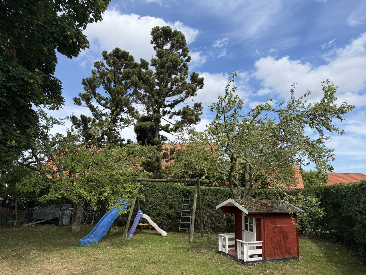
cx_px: 183
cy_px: 138
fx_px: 254
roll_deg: -1.3
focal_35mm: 24
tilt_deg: +11.1
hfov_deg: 71.6
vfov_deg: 56.8
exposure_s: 1/3145
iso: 80
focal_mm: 6.76
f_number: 1.78
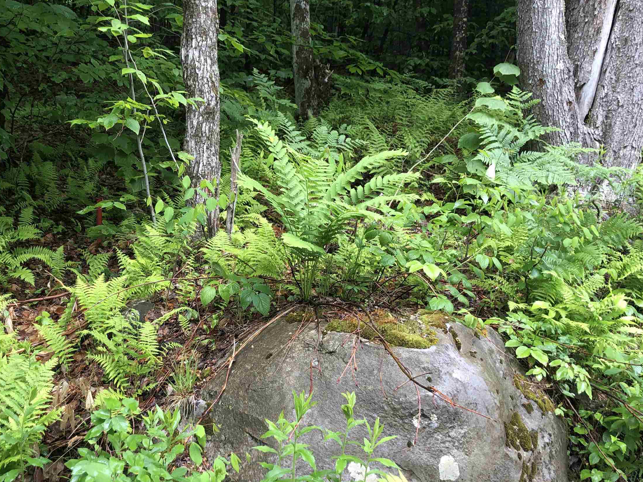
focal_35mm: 39
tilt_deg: -8.6
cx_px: 243
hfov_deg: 47.5
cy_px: 288
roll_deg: -2.1
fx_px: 724
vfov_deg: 36.7
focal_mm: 3.99
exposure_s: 1/120
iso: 25
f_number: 1.8
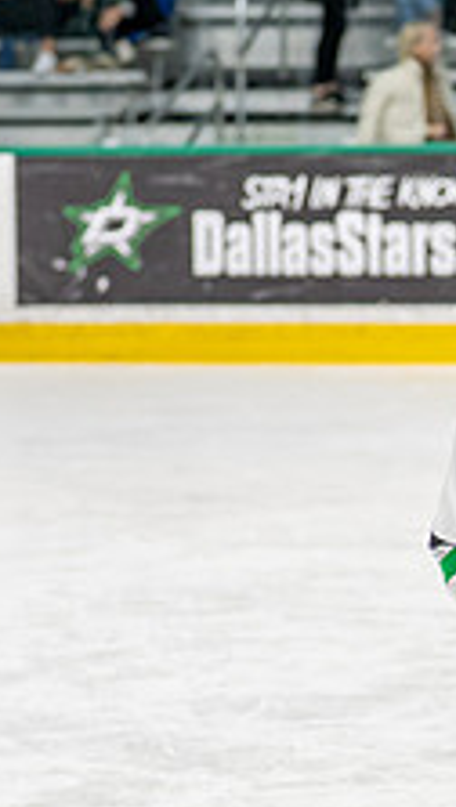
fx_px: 5441
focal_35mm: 254
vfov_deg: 8.5
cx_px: 620
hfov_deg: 4.8
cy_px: 613
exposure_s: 1/500
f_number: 2.2
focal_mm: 50
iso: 400
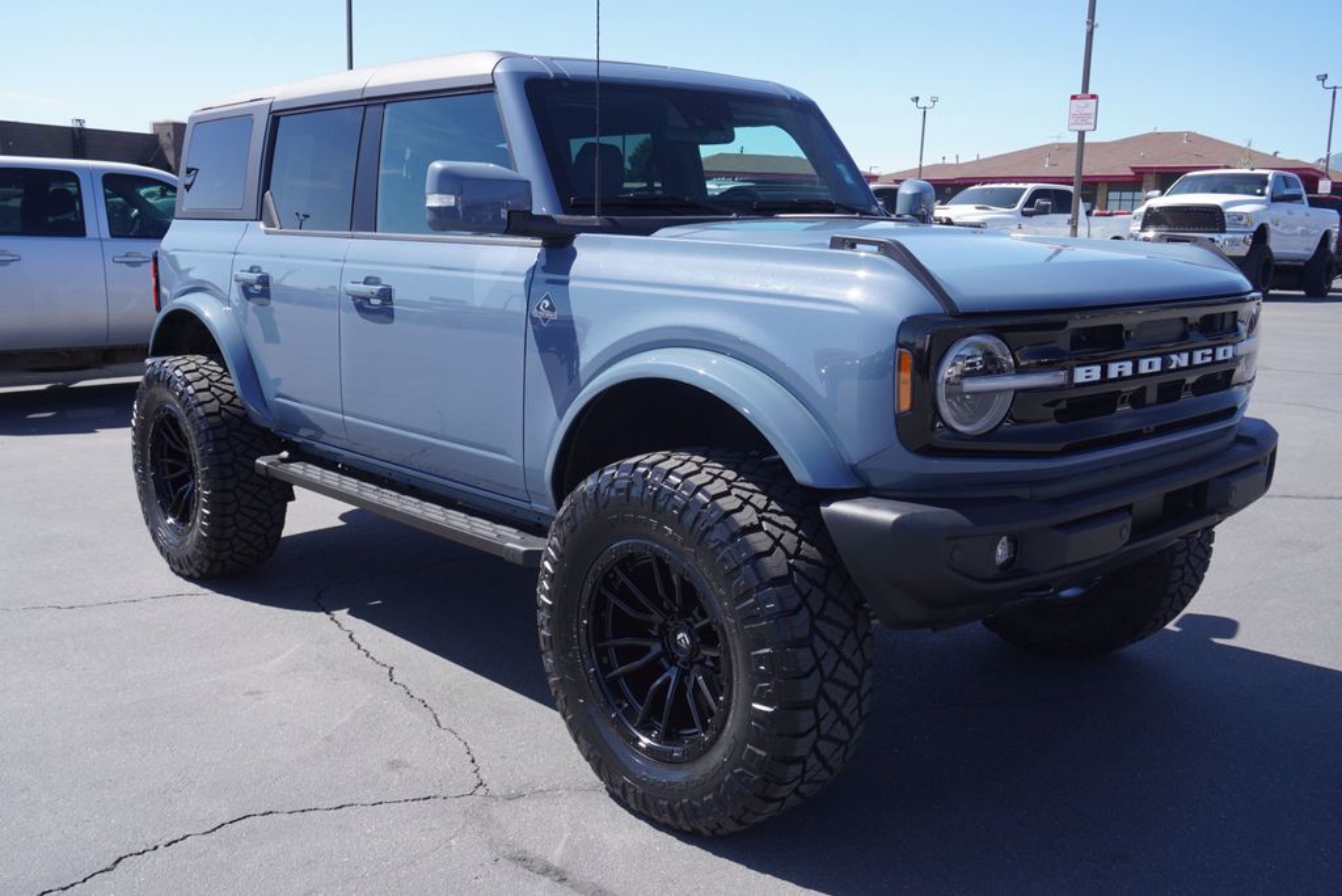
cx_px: 671
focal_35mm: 33
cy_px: 448
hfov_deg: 57.2
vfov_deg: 40.0
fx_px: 1231
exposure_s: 1/200
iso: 100
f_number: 7.1
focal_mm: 22
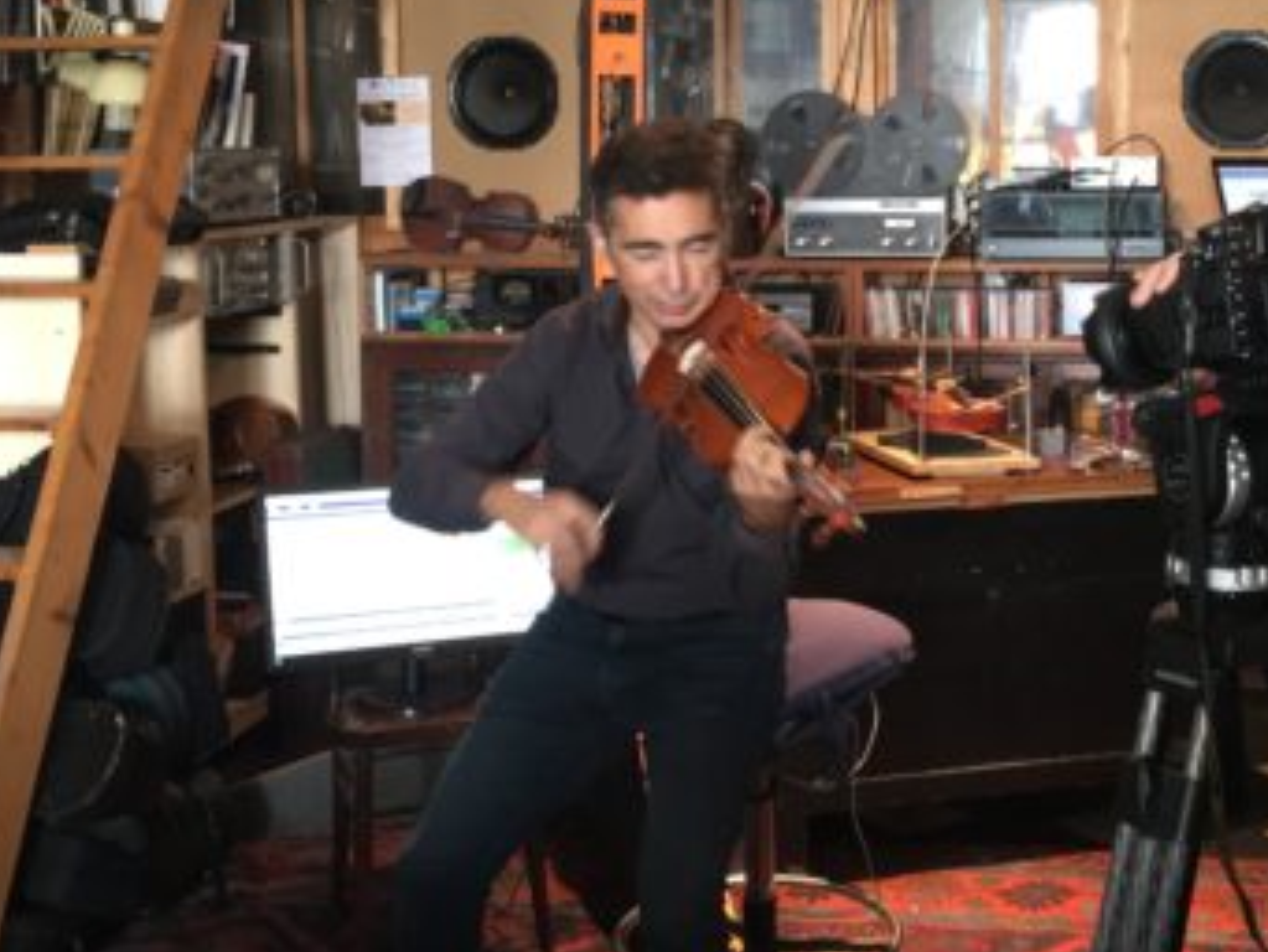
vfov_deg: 28.4
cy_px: 309
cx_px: 907
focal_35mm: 51
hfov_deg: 36.8
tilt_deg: -4.2
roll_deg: -0.7
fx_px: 1869
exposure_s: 1/20
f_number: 2.2
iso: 200
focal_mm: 4.15
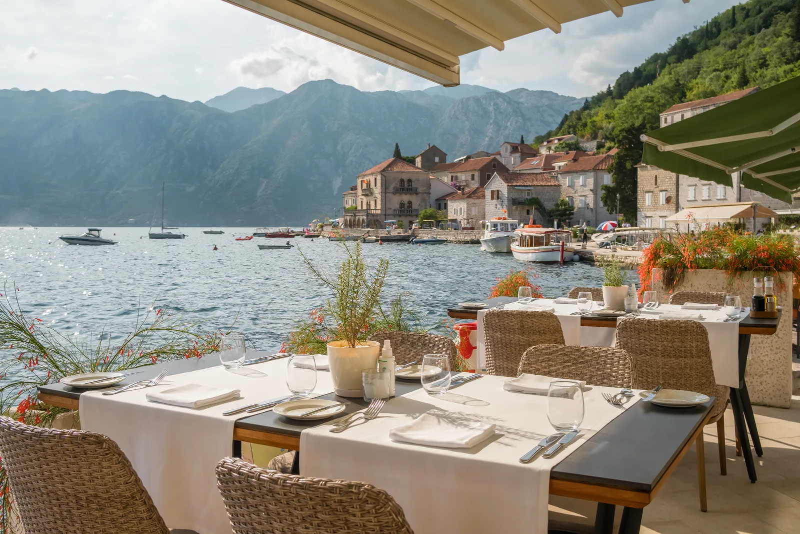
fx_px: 778
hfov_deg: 54.4
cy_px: 267
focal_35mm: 35
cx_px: 400
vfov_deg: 37.9
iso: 400
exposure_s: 1/2000
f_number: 6.4
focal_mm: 23
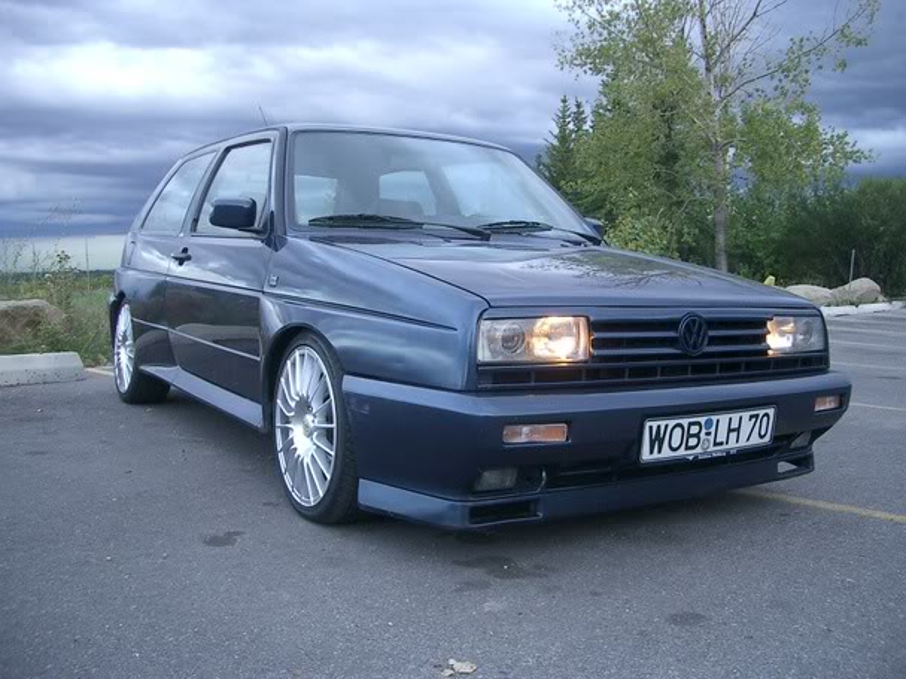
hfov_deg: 52.6
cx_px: 453
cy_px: 340
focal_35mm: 35
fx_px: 916
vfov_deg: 40.7
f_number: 2.6
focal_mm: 5.8
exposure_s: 1/25
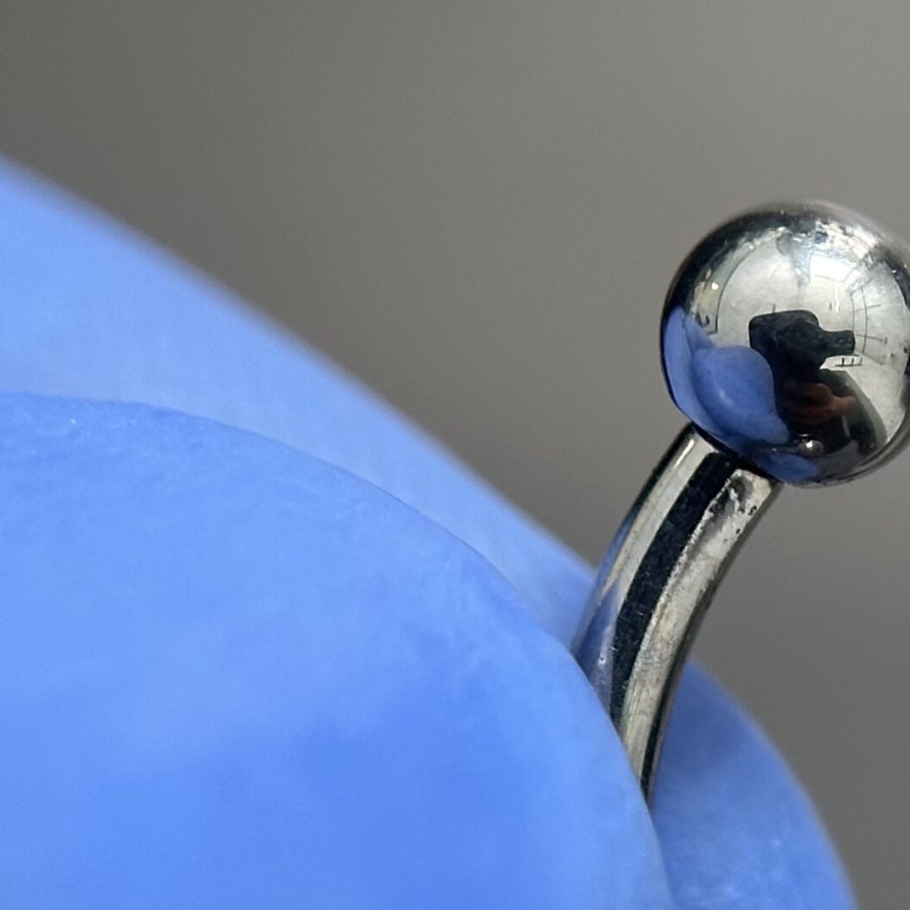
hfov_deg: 16.9
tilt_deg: -83.2
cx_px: 748
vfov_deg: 16.8
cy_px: 875
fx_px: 3034
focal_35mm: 102
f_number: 1.78
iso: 64
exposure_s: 1/138
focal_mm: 6.86
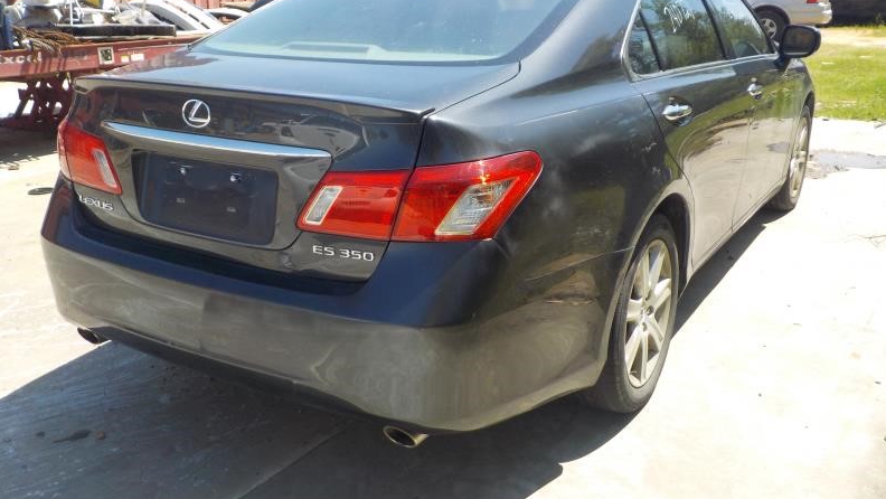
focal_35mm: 33
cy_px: 211
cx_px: 444
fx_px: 775
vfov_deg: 35.6
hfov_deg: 59.5
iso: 125
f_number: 3.3
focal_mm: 4.1
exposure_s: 1/640
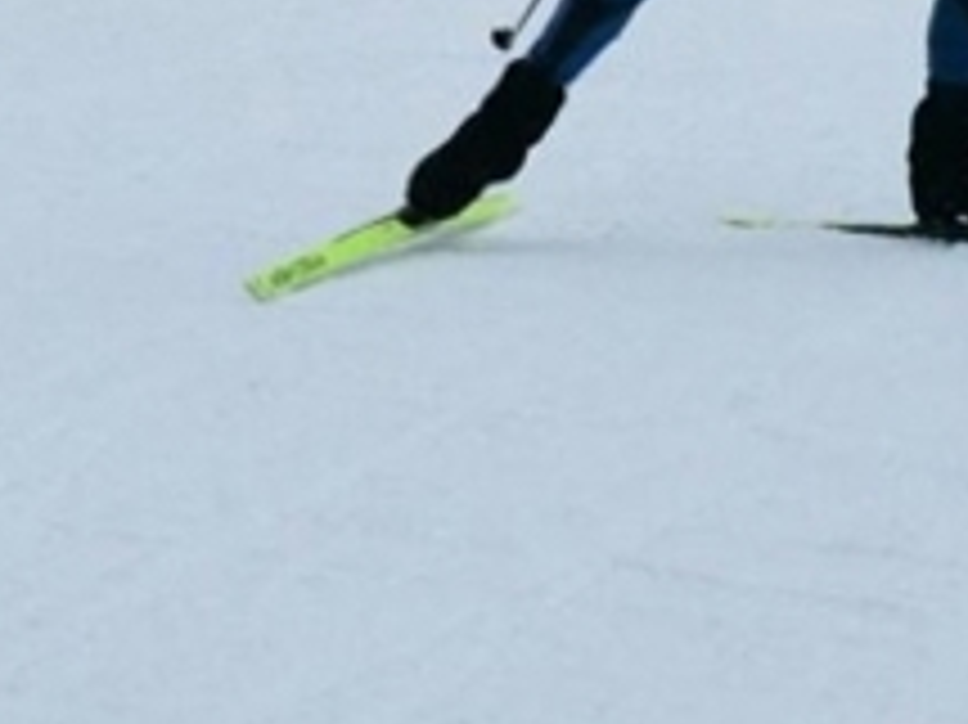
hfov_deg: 7.2
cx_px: 43
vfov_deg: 5.4
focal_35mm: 275
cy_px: -261
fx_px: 7686
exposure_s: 1/800
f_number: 7.1
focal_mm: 82
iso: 12800
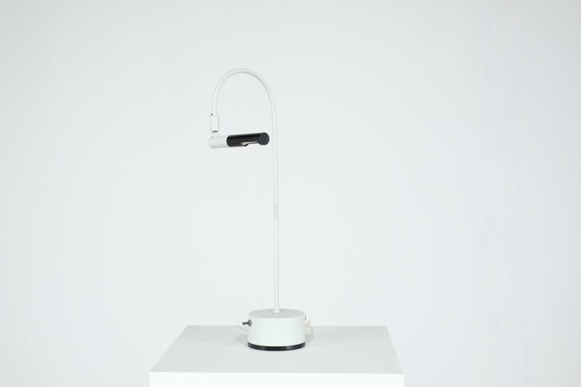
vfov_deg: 25.5
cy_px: 194
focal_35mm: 53
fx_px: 855
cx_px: 290
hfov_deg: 37.5
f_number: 4
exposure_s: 1/125
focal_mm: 35
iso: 800
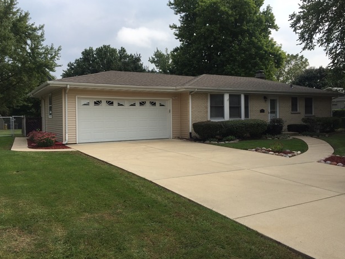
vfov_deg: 46.8
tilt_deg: -0.7
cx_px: 176
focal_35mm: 30
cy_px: 126
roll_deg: -0.6
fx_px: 299
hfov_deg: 60.0
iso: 32
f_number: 2.2
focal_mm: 4.15
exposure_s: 1/1980
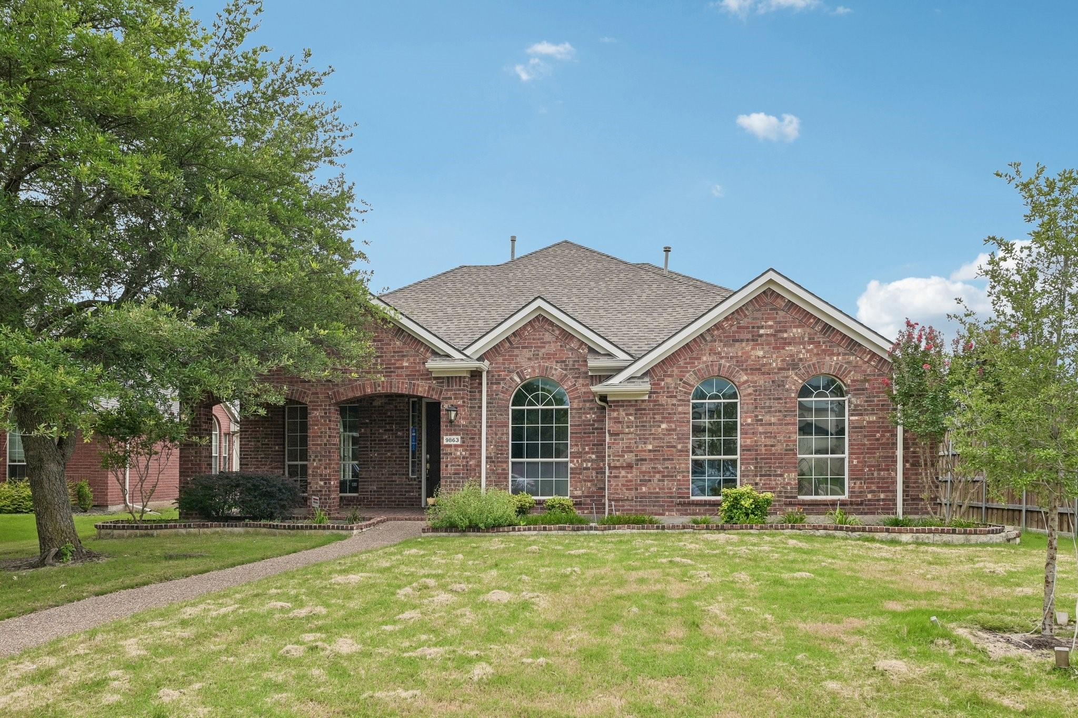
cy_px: 359
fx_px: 719
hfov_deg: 73.7
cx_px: 539
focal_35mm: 24
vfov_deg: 53.1
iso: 400
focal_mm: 24
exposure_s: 1/250
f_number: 8
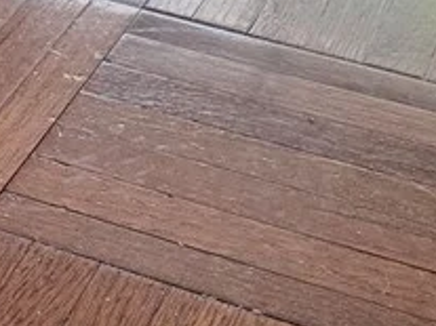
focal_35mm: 114
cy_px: 166
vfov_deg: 13.0
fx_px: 1435
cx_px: 11
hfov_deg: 16.9
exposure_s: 1/180
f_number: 1.8
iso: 160
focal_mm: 5.4
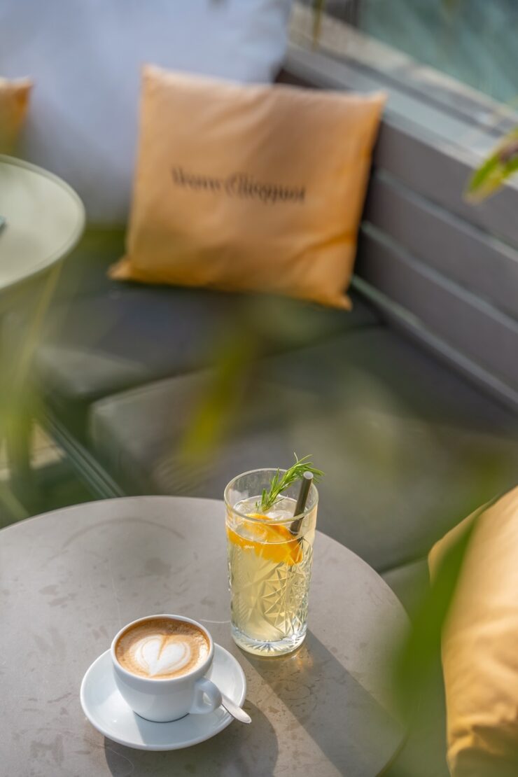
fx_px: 1411
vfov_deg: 30.8
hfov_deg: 20.8
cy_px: 388
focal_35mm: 65
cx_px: 259
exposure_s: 1/800
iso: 100
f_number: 2.8
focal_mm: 65.4
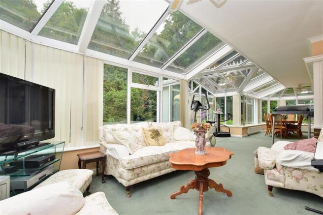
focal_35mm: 15
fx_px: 135
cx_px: 162
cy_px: 108
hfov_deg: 100.4
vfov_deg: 77.3
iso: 250
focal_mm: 10
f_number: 13
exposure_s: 1/200
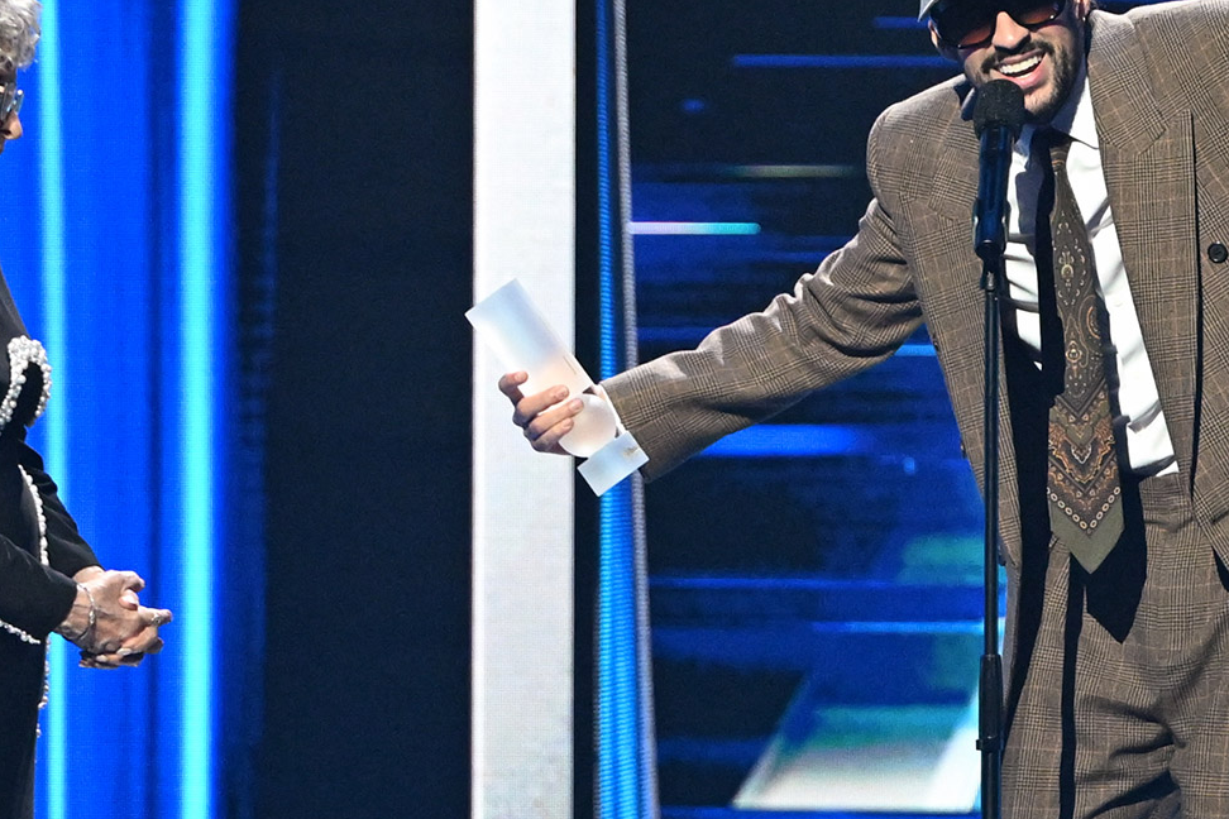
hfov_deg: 7.1
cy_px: 543
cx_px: 740
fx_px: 9865
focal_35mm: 289
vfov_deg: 4.8
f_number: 2.8
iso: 4000
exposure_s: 1/320
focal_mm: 104
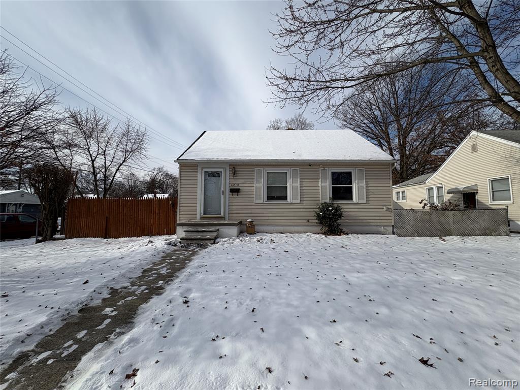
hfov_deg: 102.1
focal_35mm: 14
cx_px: 260
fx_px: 210
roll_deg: +1.5
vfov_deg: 85.7
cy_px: 195
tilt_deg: +7.4
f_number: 2.2
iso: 50
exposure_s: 1/3390
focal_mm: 2.22
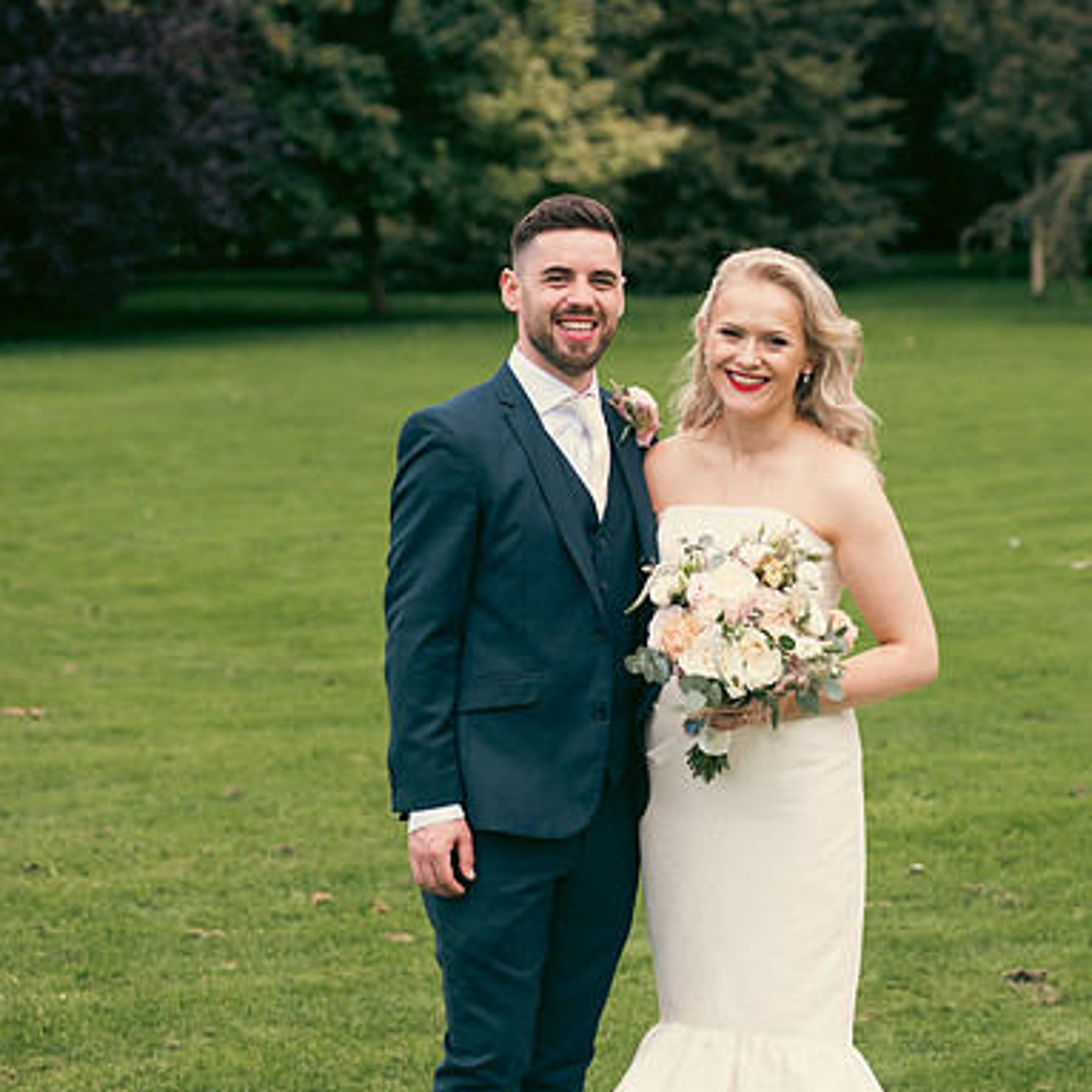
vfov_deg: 16.9
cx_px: 664
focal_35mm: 103
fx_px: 3676
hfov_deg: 16.9
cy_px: 546
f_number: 3.5
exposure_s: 1/320
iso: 160
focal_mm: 80
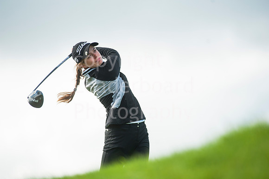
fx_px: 2240
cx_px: 134
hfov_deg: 6.9
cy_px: 90
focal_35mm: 300
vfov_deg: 4.6
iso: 500
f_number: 6.3
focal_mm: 300
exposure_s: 1/3200
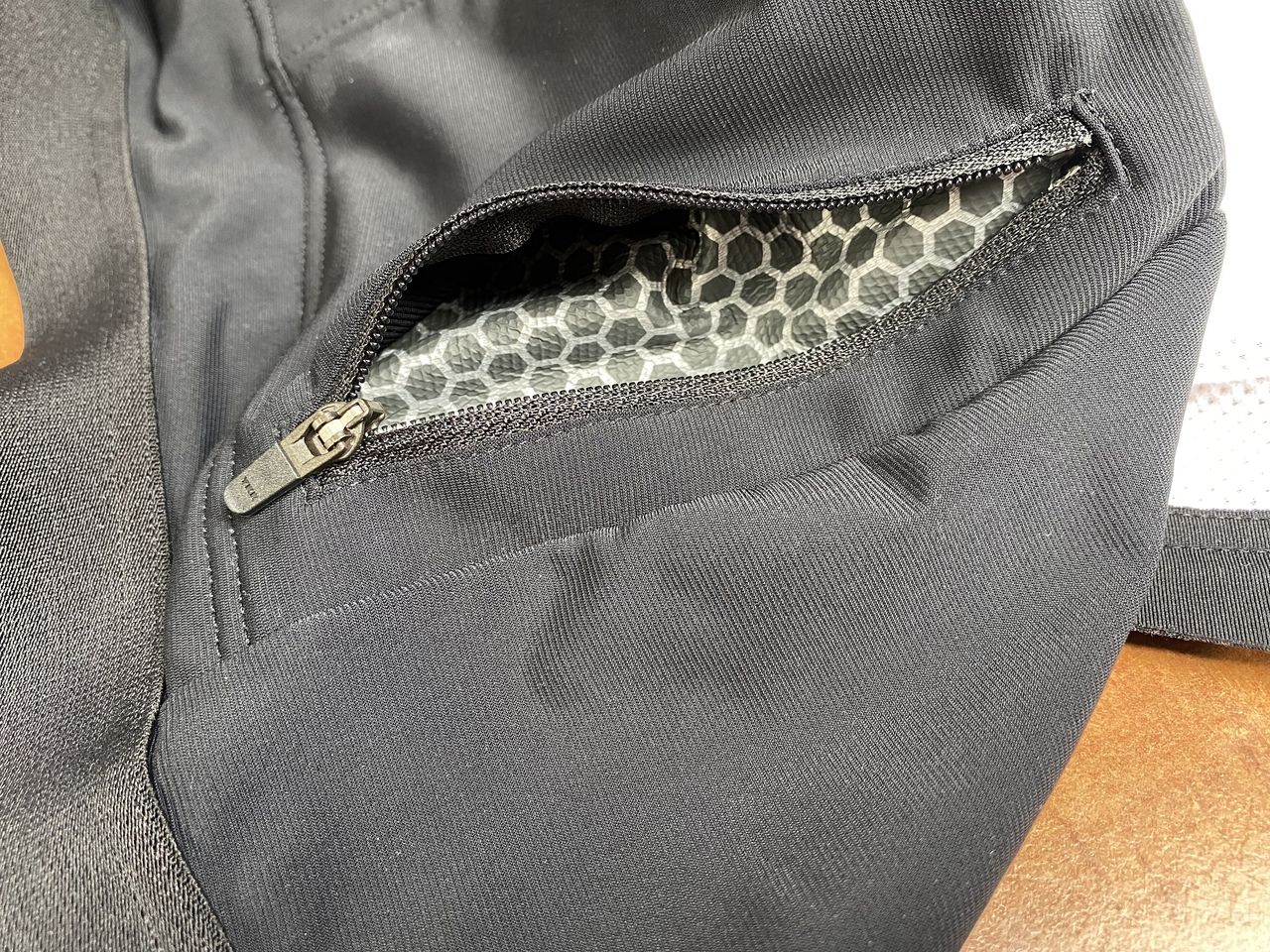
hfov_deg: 67.3
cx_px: 635
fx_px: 954
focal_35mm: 26
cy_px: 476
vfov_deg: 53.1
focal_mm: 4.25
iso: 200
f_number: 1.8
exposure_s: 1/60
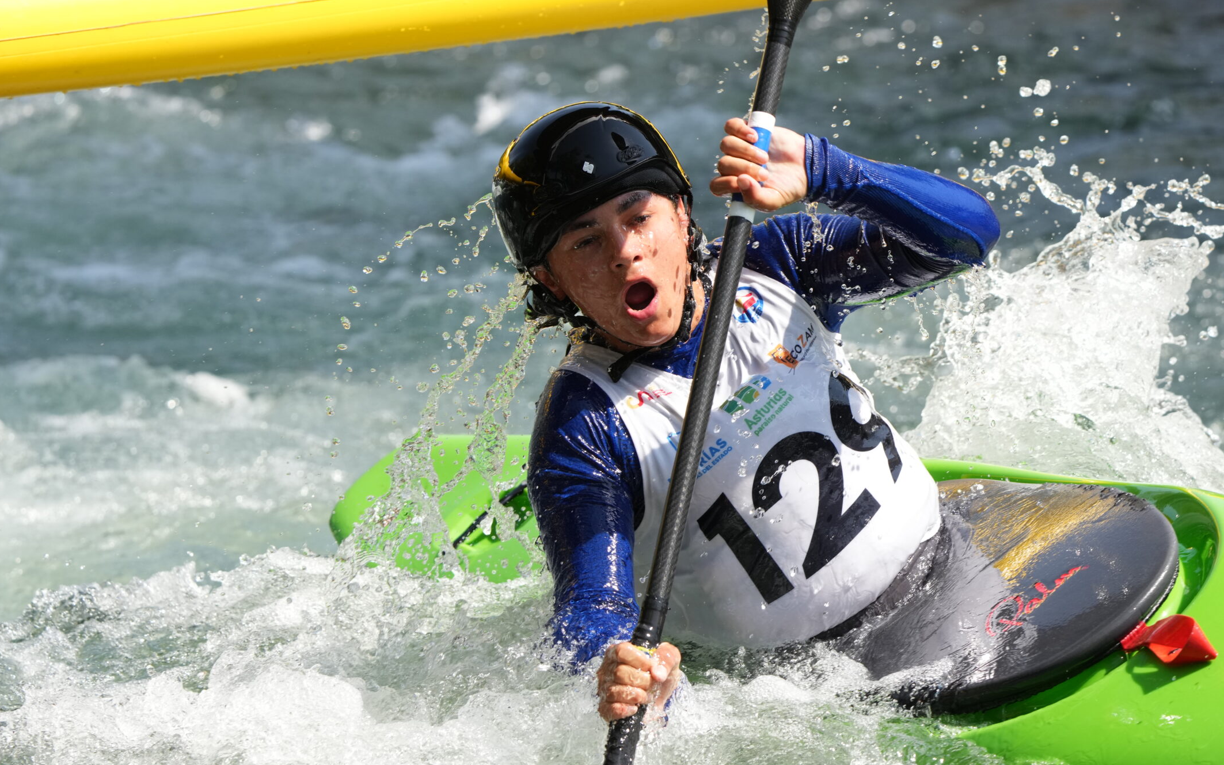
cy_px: 480
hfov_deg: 5.3
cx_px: 722
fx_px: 13144
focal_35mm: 394
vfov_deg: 3.3
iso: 640
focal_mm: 321
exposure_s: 1/1000
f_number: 7.1
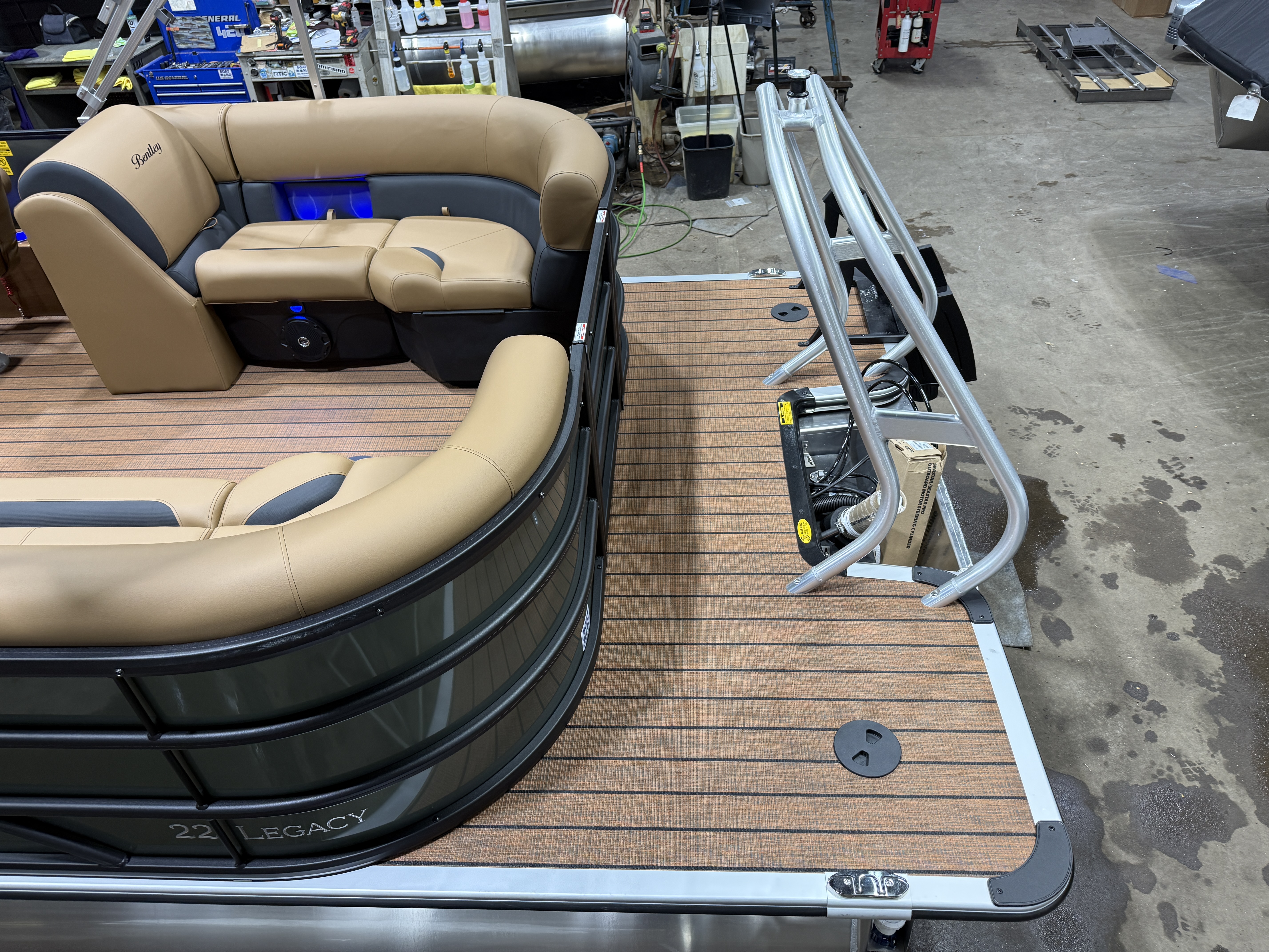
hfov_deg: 71.6
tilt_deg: -38.5
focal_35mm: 24
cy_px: 476
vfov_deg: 56.8
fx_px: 880
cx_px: 634
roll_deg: +4.7
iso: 200
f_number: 1.78
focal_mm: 6.76
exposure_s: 1/120
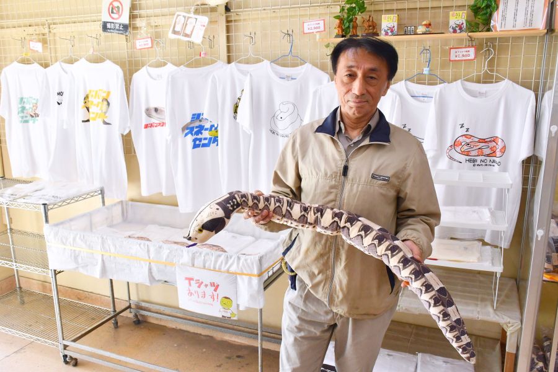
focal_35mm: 30
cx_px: 279
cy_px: 186
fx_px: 465
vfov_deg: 43.6
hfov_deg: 61.9
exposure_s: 1/50
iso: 1000
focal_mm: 20
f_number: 6.3
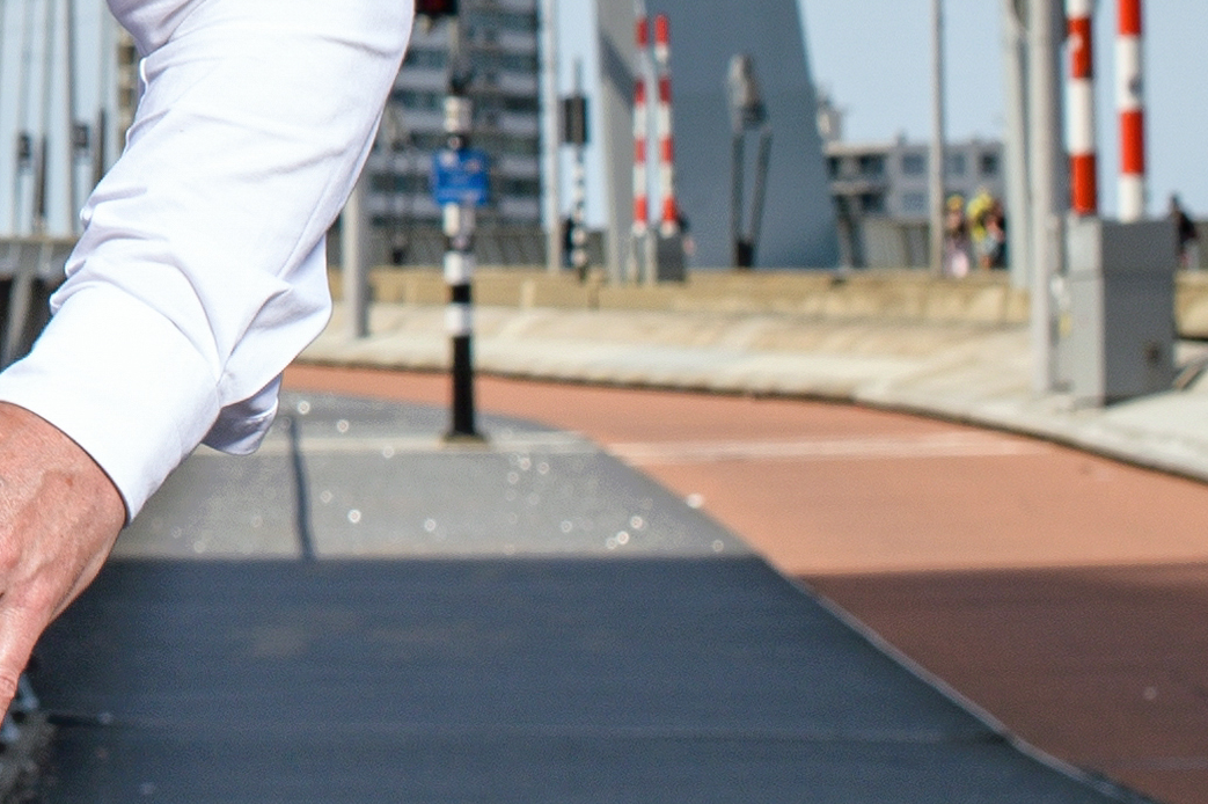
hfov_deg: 6.8
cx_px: -1342
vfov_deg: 4.7
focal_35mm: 290
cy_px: -337
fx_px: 9725
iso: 50
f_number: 9
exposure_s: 1/200
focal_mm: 50
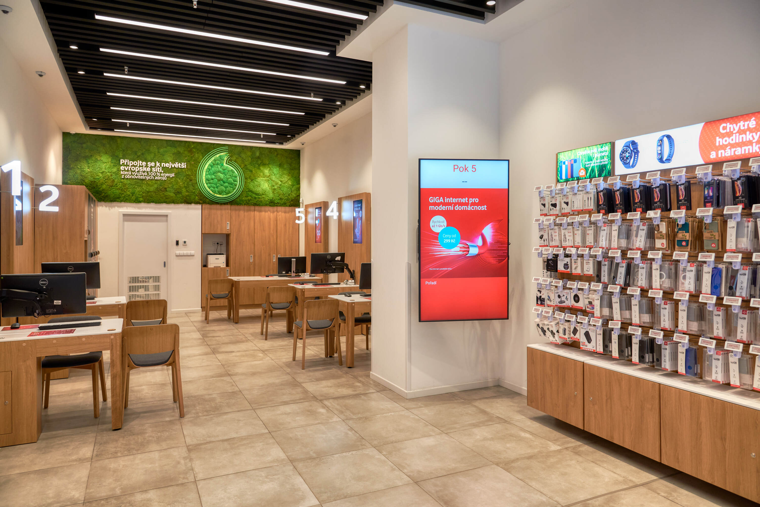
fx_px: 507
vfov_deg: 53.2
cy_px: 254
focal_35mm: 24
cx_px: 380
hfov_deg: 73.7
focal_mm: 24
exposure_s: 1/30
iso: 320
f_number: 6.3
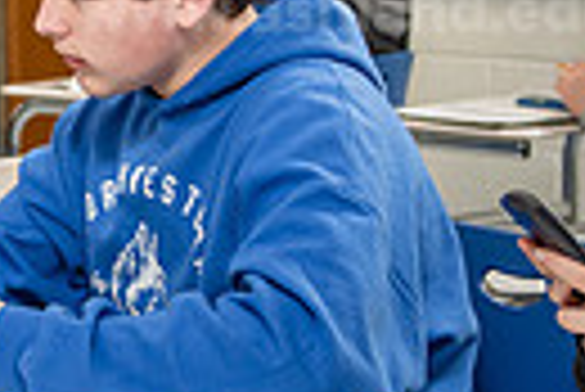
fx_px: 2538
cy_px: 106
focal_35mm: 156
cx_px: -126
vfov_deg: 8.8
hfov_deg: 12.8
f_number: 3.2
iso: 1000
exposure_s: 1/200
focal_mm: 35
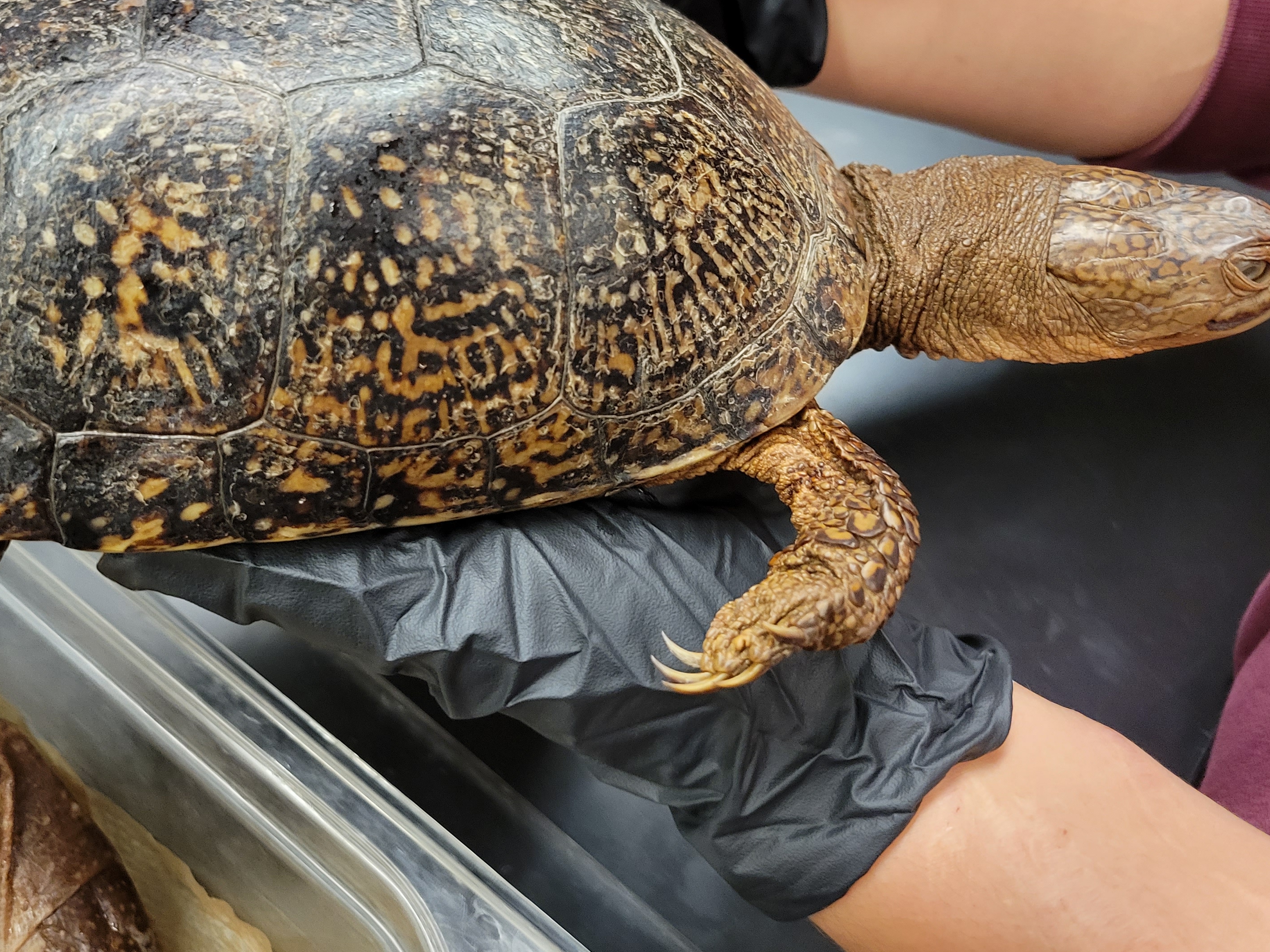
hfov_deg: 49.7
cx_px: 491
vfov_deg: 38.1
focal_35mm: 37
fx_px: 1358
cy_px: 287
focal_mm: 5.4
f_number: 1.8
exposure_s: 1/40
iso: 500
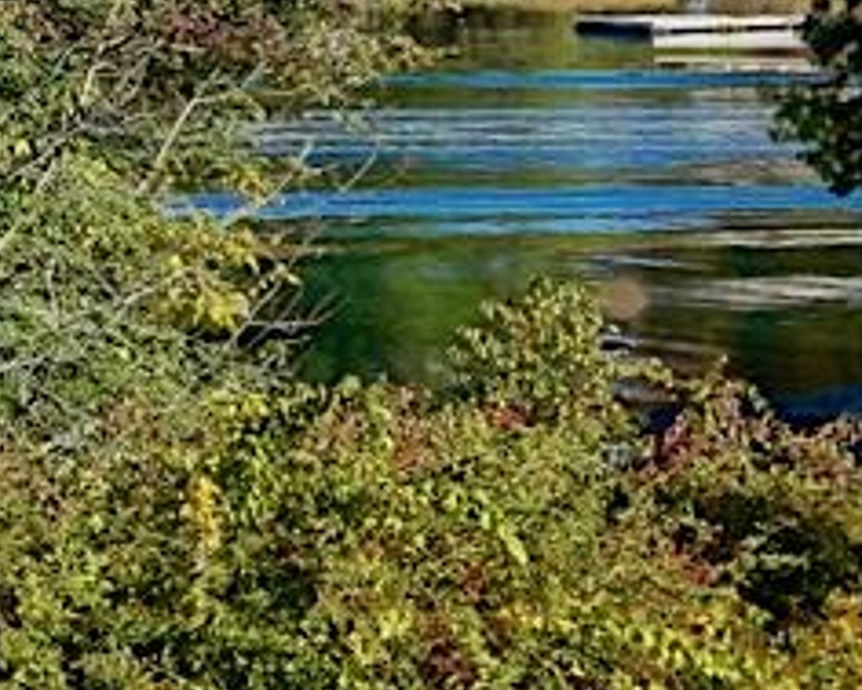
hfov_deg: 6.6
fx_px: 6381
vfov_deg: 6.1
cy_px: -230
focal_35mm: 250
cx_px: -2177
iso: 100
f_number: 7.1
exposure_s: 1/250
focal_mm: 35
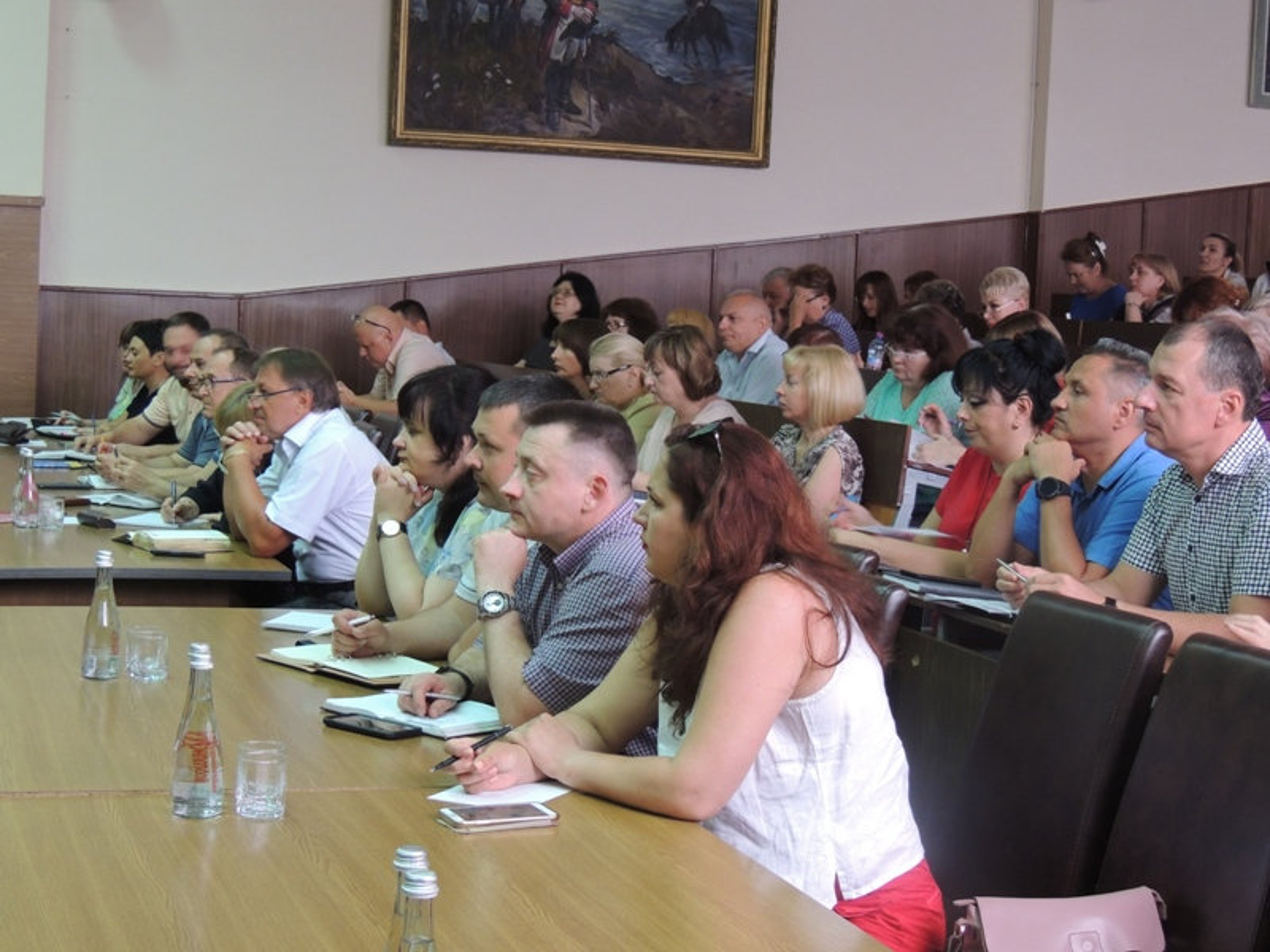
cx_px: 635
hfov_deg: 32.2
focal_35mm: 60
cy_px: 476
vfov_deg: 24.4
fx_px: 2201
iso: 400
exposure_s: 1/15
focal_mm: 10.7
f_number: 3.7
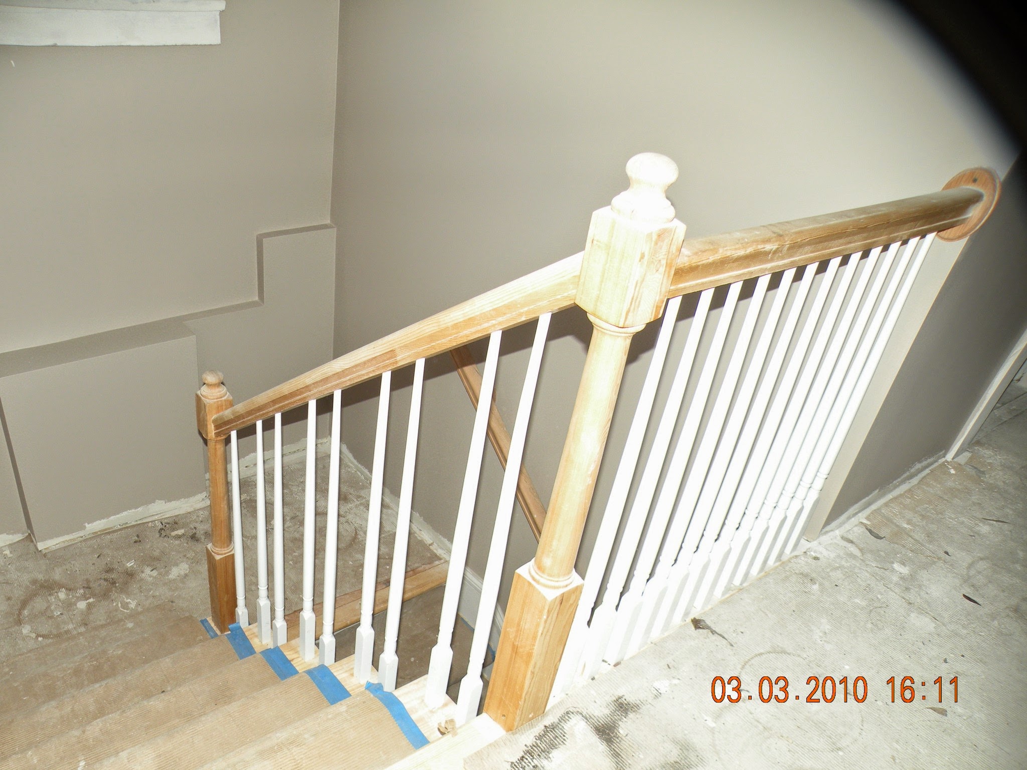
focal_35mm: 27
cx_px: 514
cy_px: 385
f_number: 2.8
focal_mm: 4.7
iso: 84
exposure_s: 1/60
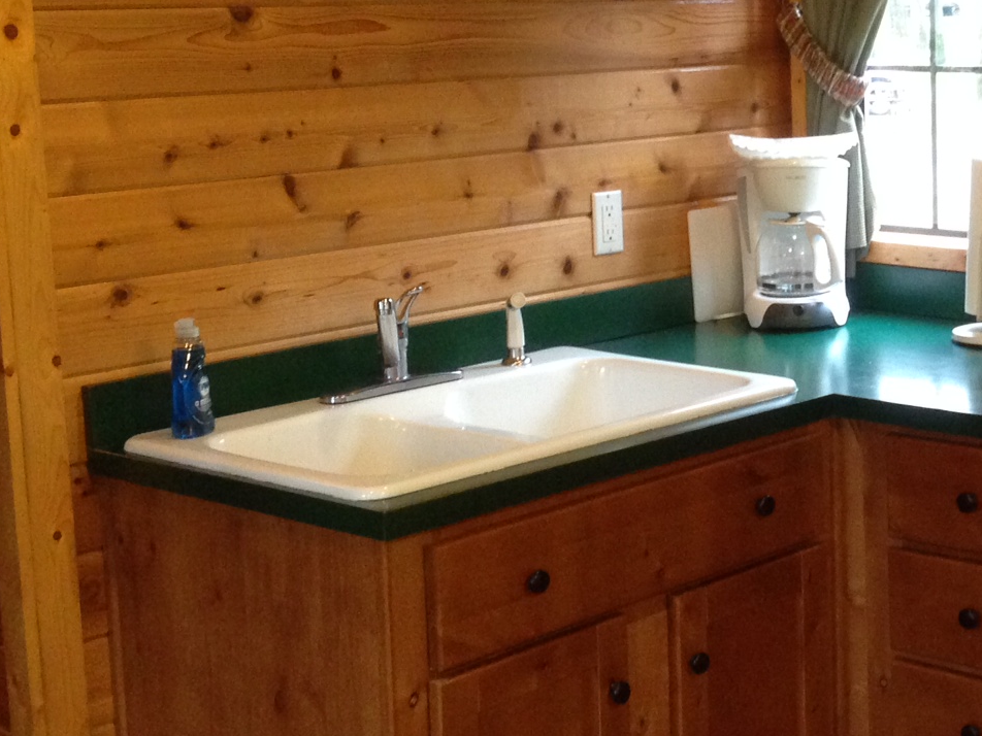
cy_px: 243
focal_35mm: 71
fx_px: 2014
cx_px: 959
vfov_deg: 20.6
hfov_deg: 26.1
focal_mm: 4.12
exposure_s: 1/20
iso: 320
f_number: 2.4
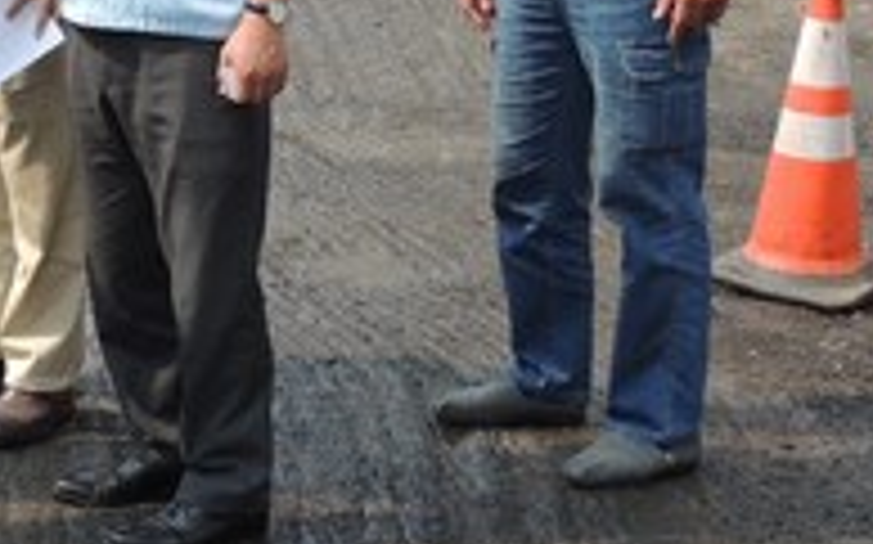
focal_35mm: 108
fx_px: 2568
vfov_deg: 12.0
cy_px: 4
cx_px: -140
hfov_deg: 18.4
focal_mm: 5.8
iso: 100
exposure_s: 1/800
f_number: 3.2
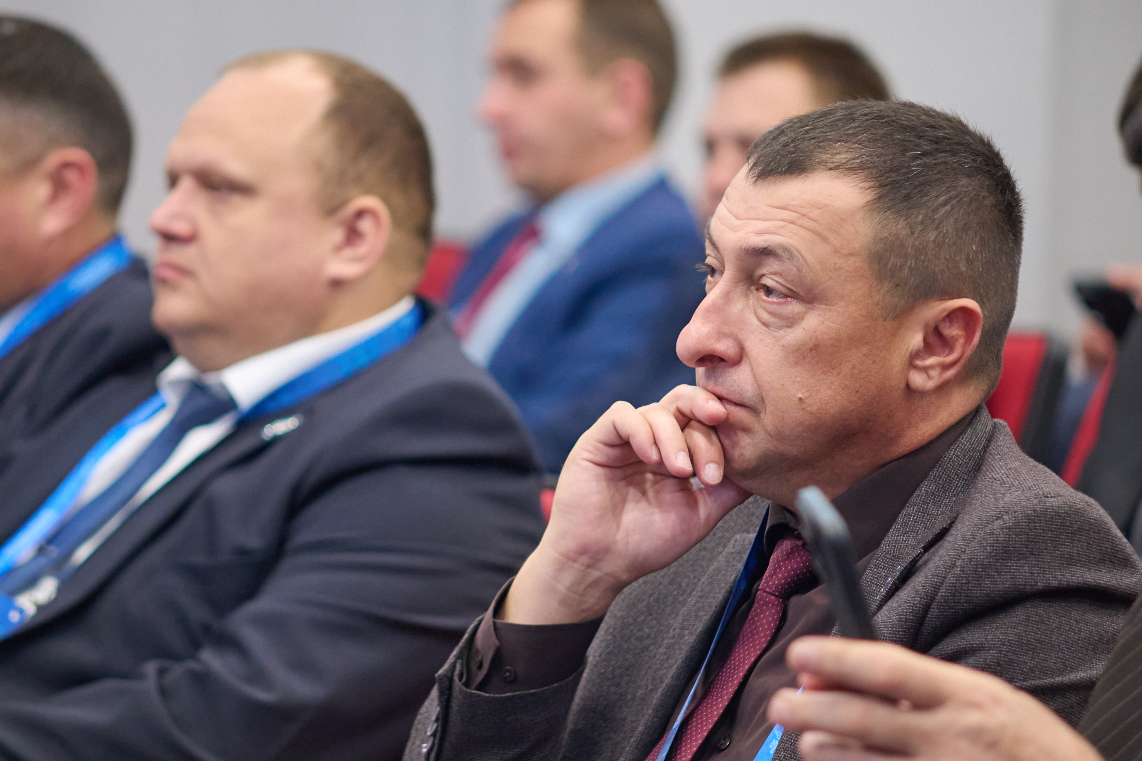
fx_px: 7137
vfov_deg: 6.1
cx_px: 571
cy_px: 380
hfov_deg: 9.1
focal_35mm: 225
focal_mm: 150
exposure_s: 1/125
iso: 1600
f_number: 4
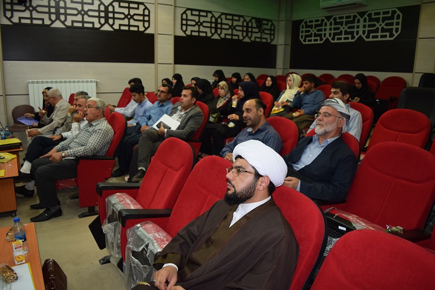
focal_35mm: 27
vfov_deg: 47.9
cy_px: 145
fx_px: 326
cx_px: 218
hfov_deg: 67.4
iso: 800
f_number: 3.5
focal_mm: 18
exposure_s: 1/80
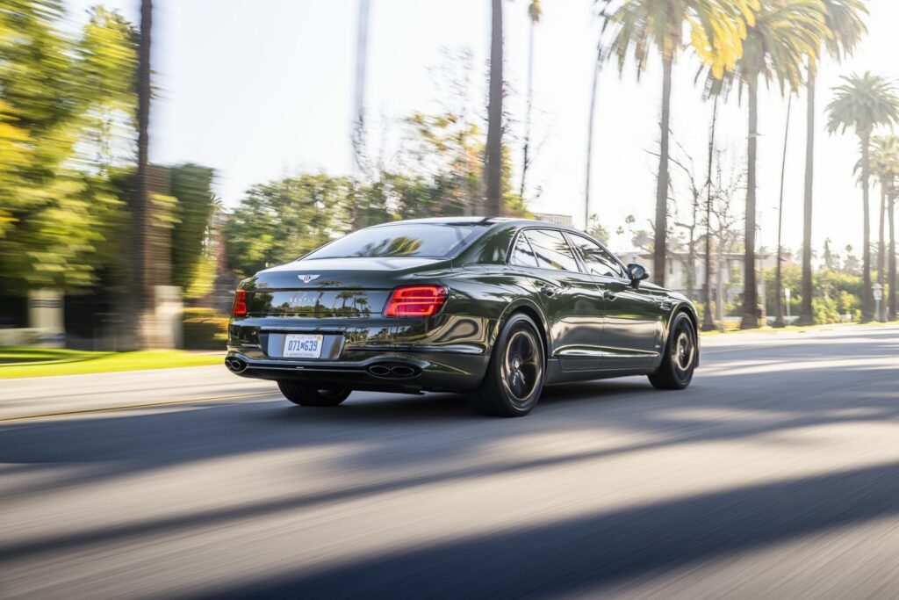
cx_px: 450
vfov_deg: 30.5
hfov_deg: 44.5
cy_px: 300
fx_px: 1099
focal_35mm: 44
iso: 32
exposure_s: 1/15
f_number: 8
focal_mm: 44
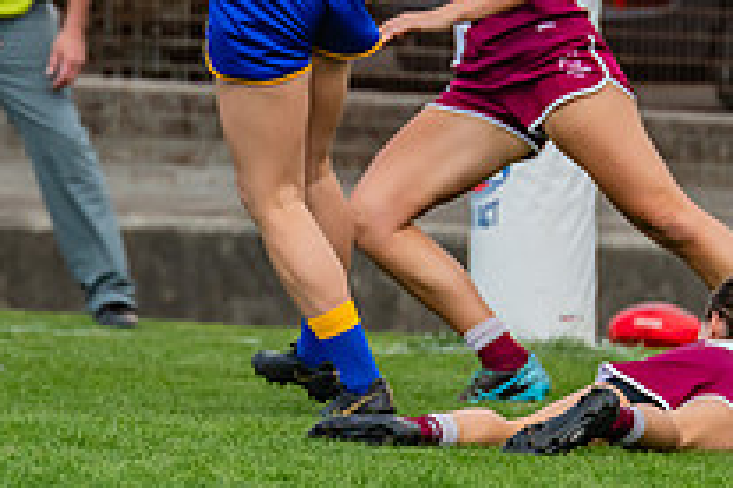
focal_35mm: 1266
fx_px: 25775
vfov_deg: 1.1
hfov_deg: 1.6
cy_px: -57
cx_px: 220
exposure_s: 1/1600
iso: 800
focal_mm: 420
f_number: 7.1
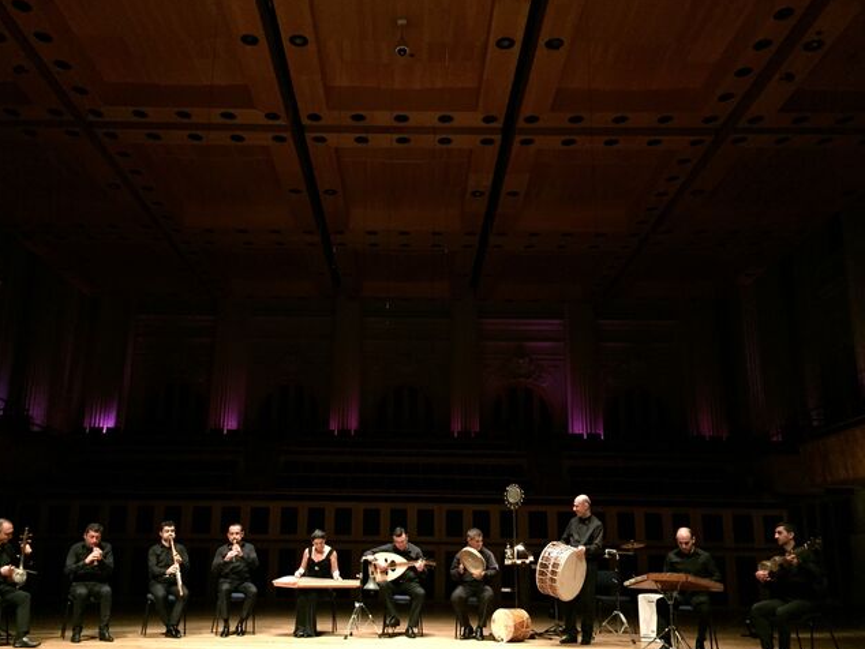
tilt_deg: +14.1
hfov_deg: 56.7
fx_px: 800
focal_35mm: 32
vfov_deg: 44.1
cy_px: 351
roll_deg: -1.6
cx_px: 404
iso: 250
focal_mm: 4.15
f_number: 2.2
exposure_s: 1/30
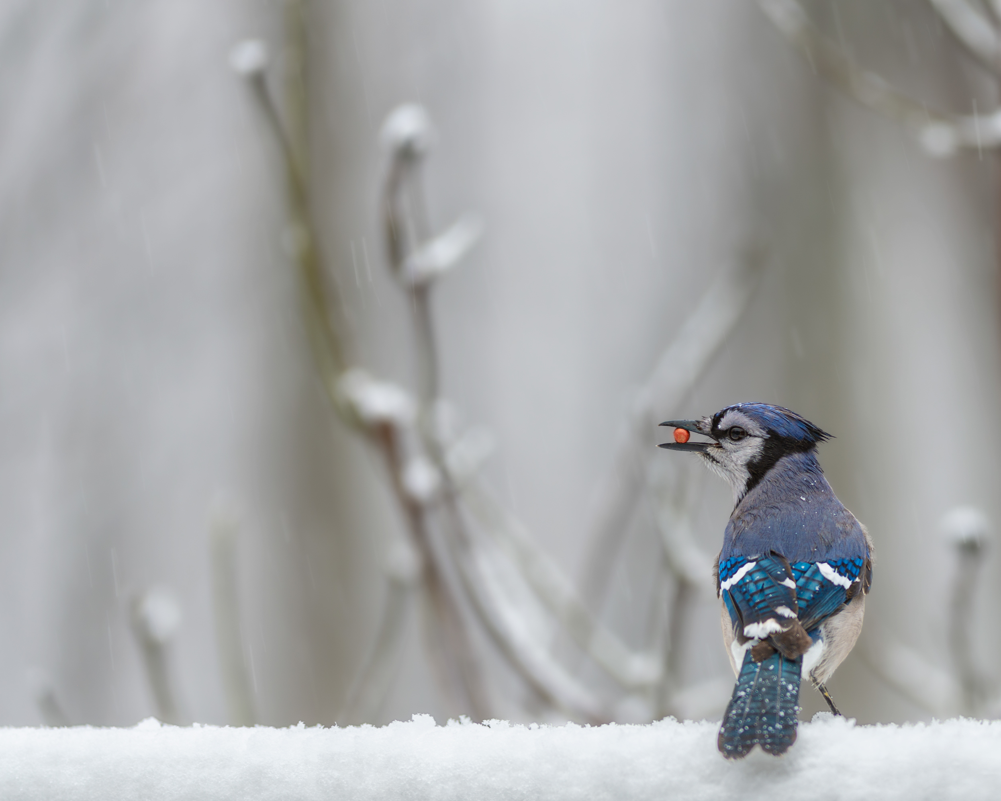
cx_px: 557
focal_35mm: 226
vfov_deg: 6.8
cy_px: 402
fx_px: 6695
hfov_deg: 8.6
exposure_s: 1/60
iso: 100
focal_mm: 200
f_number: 4
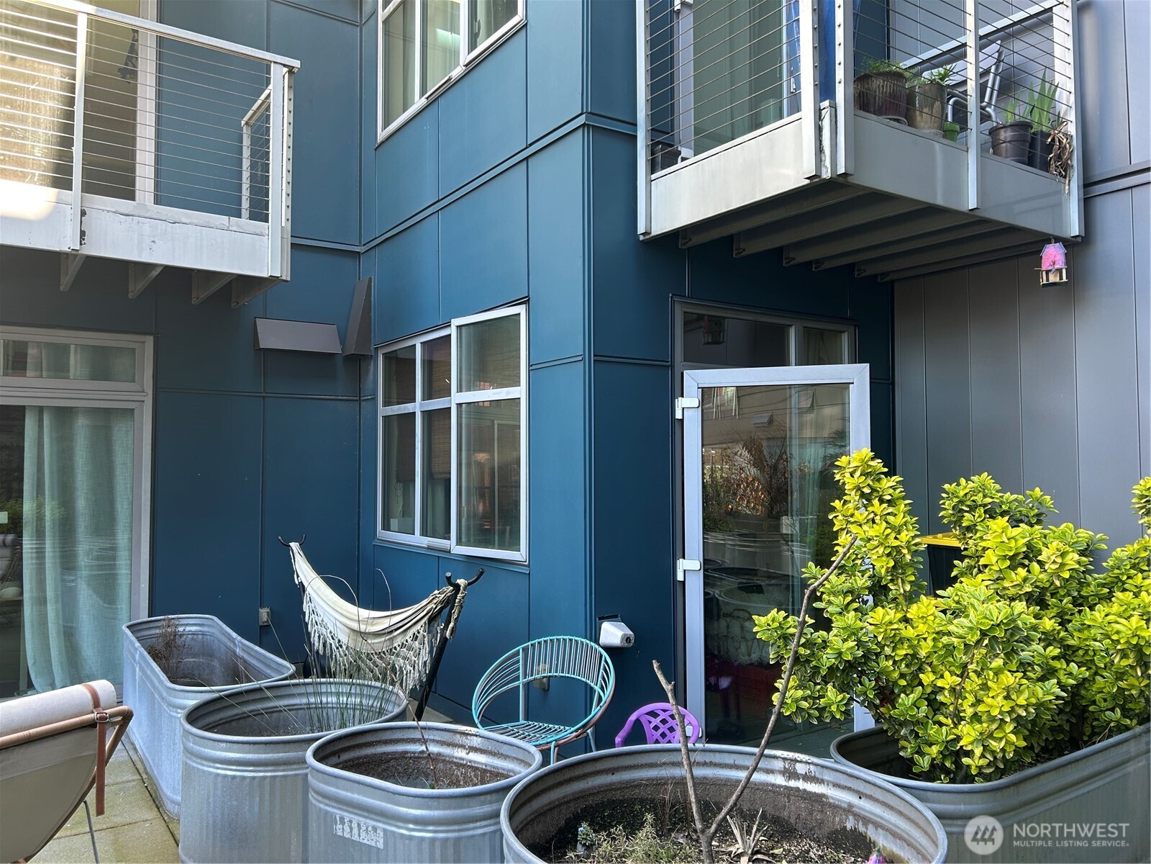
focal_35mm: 26
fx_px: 865
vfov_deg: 53.1
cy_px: 432
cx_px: 576
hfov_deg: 67.3
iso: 64
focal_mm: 5.7
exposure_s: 1/121
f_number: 1.5
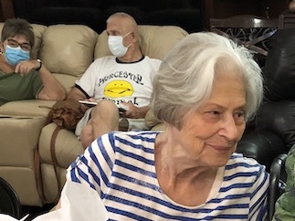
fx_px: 554
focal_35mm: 65
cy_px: 233
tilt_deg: -27.7
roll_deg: -0.6
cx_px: 253
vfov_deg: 21.6
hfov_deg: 28.9
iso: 100
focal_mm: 3.99
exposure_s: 1/11
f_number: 1.8
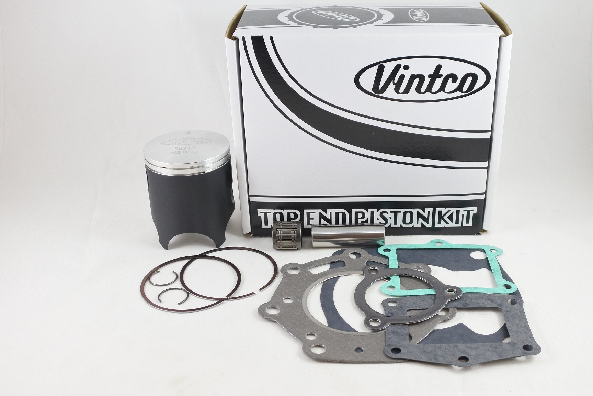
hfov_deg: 55.8
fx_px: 560
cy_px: 198
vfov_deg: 38.9
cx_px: 296
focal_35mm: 34
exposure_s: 1/125
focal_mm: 12.6
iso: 560
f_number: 3.8
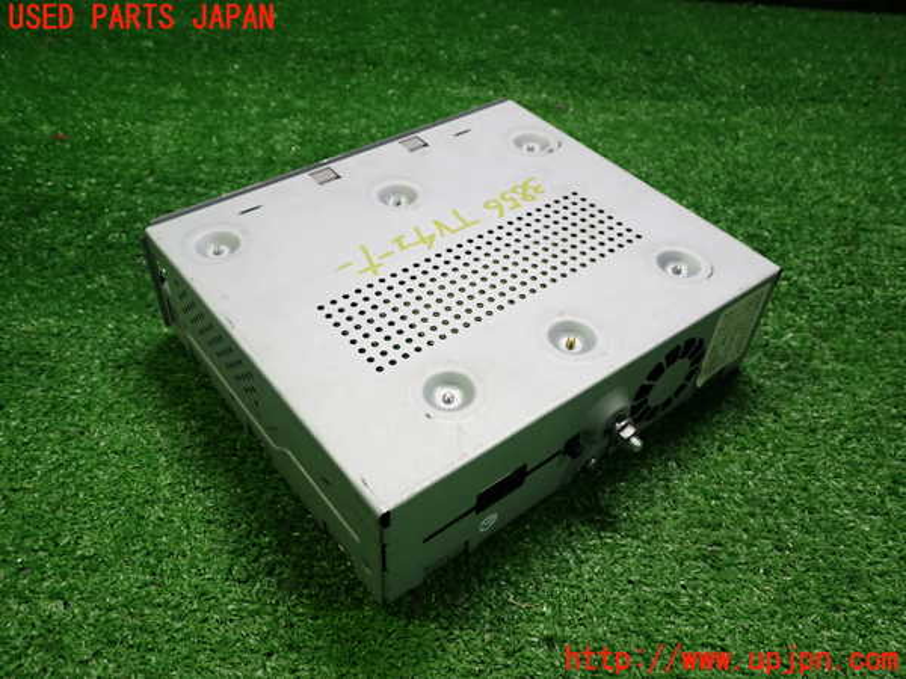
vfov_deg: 46.8
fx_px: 785
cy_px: 340
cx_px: 453
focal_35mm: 30
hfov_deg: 60.0
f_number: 2.3
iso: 200
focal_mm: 5.4
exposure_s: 1/30
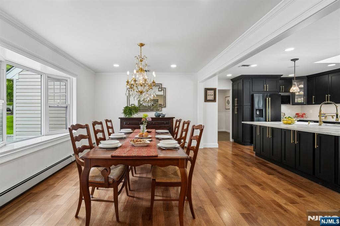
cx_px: 170
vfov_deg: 73.7
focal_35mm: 16
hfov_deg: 96.8
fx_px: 151
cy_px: 113
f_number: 8
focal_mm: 16
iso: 400
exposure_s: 1/15
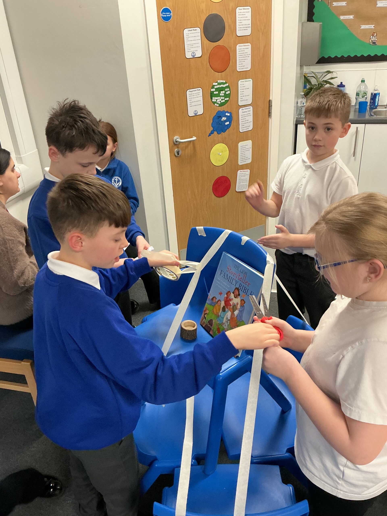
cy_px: 258
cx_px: 194
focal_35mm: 29
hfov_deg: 48.2
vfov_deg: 61.7
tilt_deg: -29.2
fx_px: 432
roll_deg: +4.6
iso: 160
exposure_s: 1/60
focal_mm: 3
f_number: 1.8
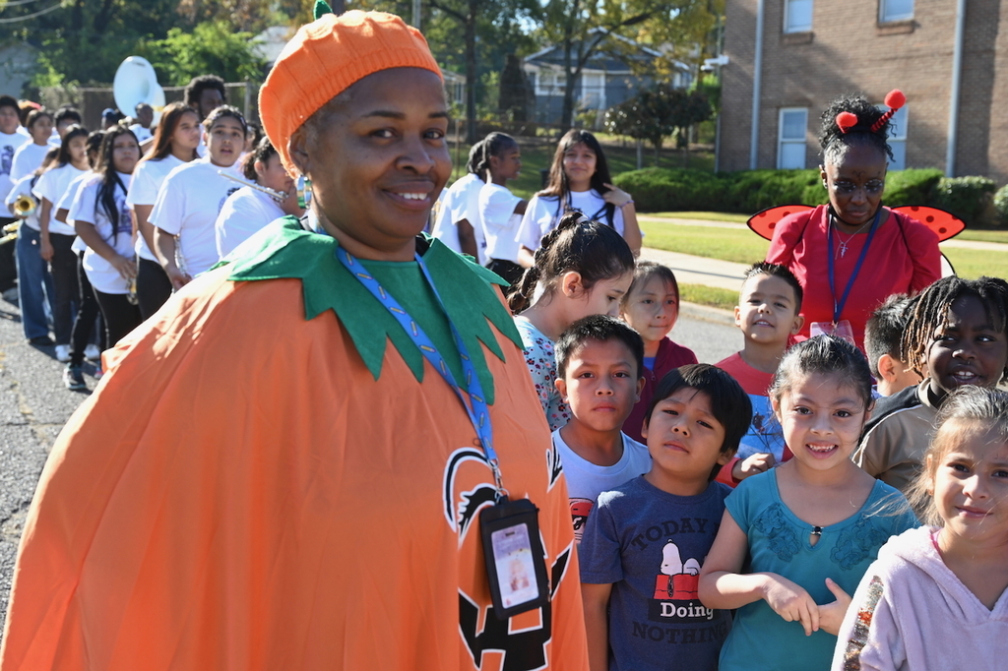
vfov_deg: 31.9
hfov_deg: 46.4
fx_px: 1176
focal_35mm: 42
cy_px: 336
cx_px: 504
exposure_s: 1/250
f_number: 5.6
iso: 200
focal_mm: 42
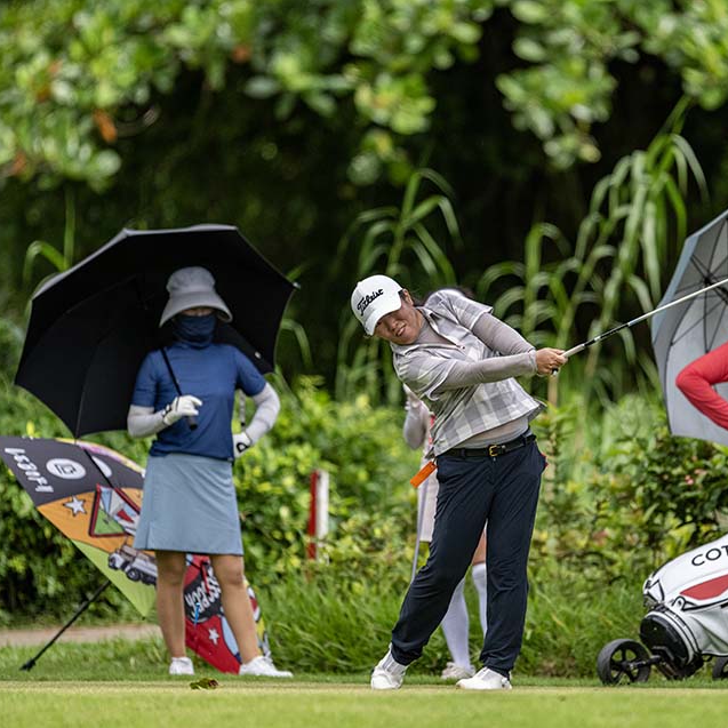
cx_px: 483
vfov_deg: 3.4
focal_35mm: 512
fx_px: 12182
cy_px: 365
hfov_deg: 3.4
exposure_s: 1/8000
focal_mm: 400
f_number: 2.8
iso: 1400
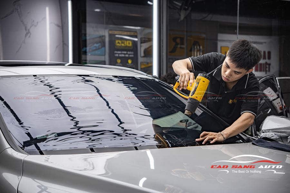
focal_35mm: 75
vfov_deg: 18.2
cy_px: 96
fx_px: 604
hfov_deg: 27.0
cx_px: 145
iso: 500
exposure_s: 1/320
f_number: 3.2
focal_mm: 50
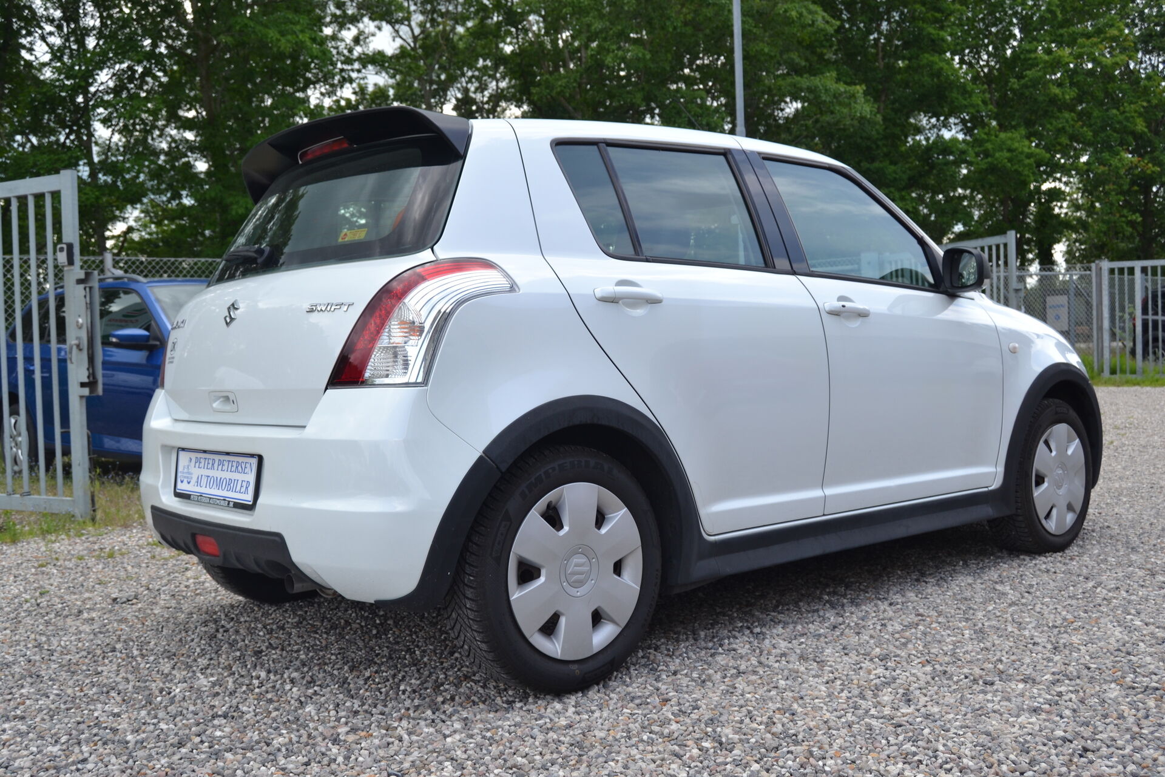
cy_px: 388
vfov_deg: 38.4
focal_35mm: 34
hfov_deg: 55.1
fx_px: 1116
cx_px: 582
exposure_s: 1/160
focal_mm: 23
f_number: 6.3
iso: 100
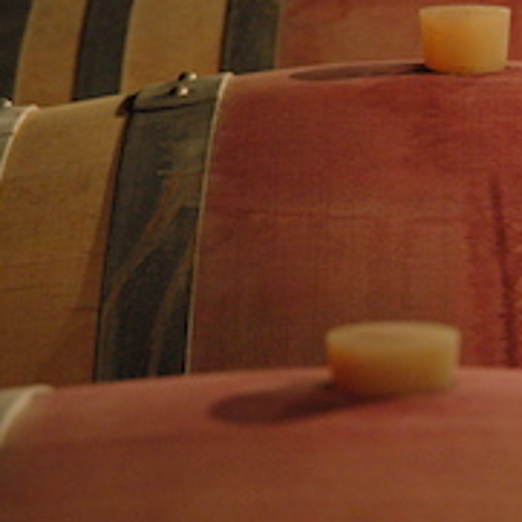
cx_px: 430
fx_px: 4043
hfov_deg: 7.4
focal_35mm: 237
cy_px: 226
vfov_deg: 7.4
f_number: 4.5
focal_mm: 70
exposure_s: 1/8
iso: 1600
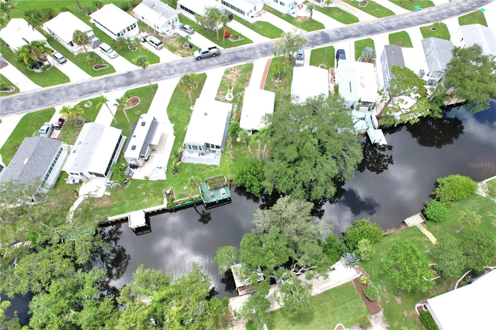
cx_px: 248
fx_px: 303
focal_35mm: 22
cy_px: 165
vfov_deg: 57.2
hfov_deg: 78.6
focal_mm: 8.38
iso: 100
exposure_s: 1/1250
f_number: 2.8
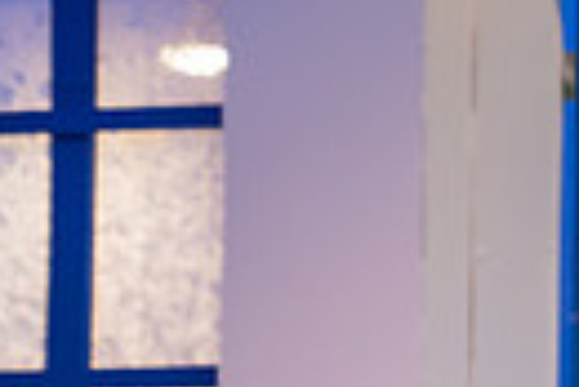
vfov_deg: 2.0
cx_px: 1234
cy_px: 738
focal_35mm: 689
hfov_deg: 3.0
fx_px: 11094
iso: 1100
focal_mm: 155
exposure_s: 1/250
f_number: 2.8
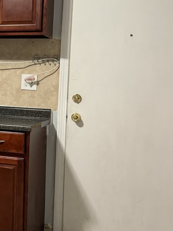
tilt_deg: -0.5
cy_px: 80
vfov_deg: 31.0
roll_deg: -2.6
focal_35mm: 62
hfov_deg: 21.8
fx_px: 413
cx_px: -37
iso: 640
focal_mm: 6.76
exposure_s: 1/40
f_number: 1.78
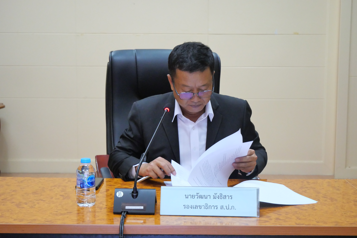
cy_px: 119
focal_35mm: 62
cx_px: 178
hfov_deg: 32.4
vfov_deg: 21.9
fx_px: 615
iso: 3200
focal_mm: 30
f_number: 4.9
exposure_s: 1/50
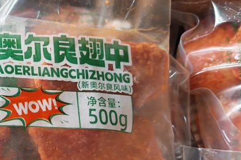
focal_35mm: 64
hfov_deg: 30.0
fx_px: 428
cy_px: 159
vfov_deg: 20.6
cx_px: 21
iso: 160
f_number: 1.9
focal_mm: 6.67
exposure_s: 1/100
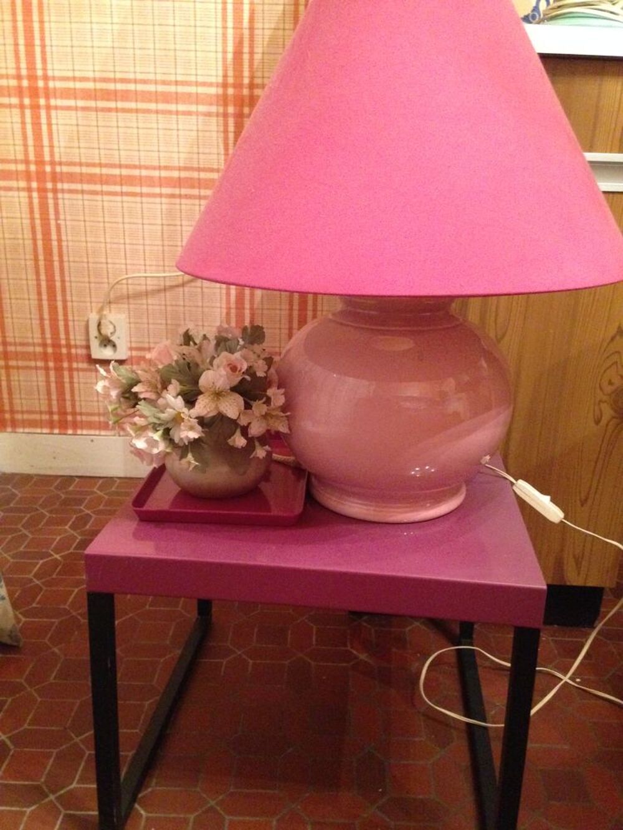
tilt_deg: -16.0
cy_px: 415
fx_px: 792
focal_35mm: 33
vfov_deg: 55.3
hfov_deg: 43.0
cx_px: 312
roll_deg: -0.9
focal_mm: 4.12
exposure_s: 1/15
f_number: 2.4
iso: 800
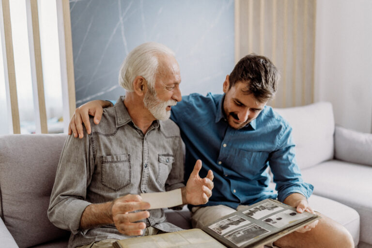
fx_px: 362
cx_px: 186
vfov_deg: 37.9
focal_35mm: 35
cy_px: 124
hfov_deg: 54.4
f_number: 1.4
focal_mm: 35
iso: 160
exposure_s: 1/160
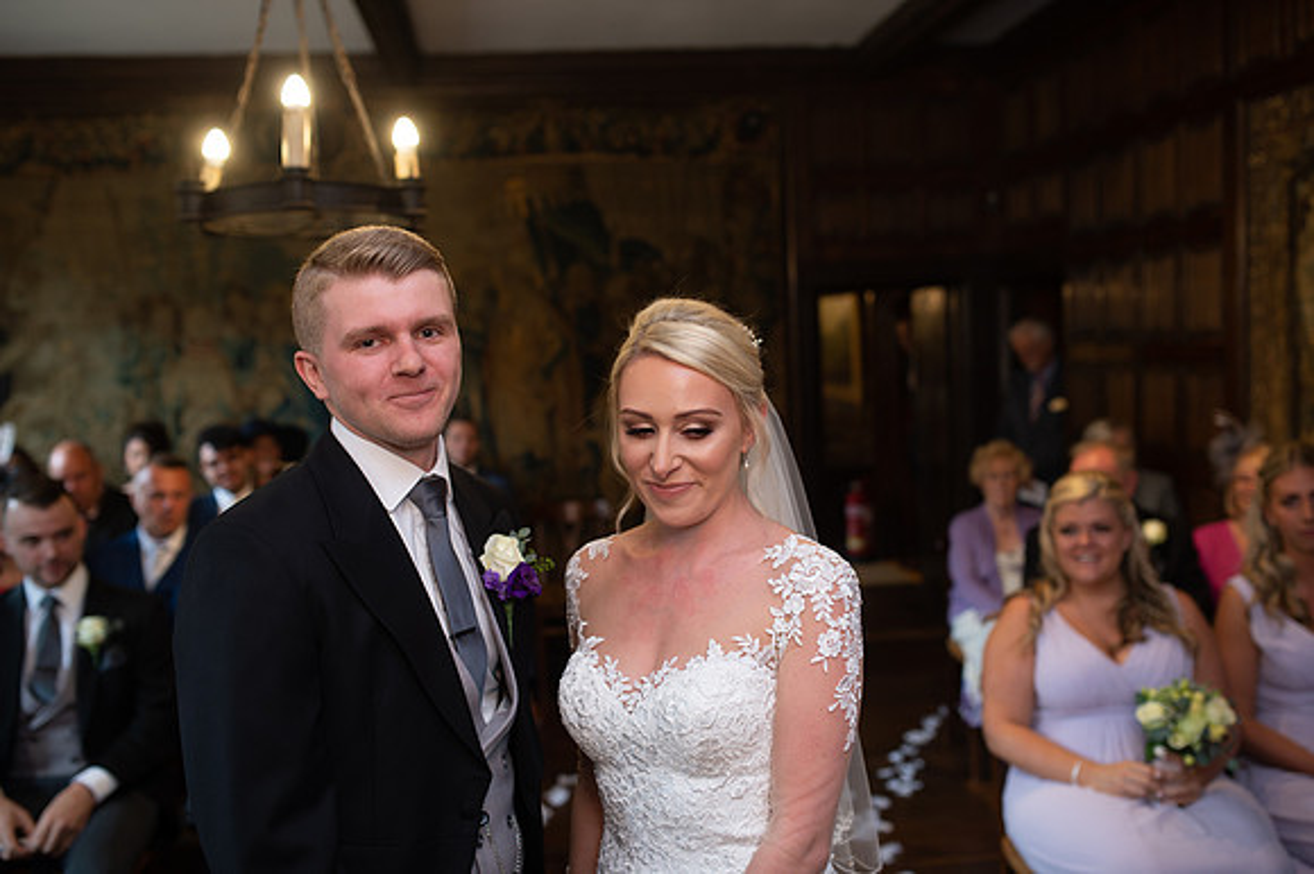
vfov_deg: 37.8
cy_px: 437
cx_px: 657
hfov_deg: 54.5
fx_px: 1277
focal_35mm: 35
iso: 500
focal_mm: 35
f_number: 2.5
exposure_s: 1/80
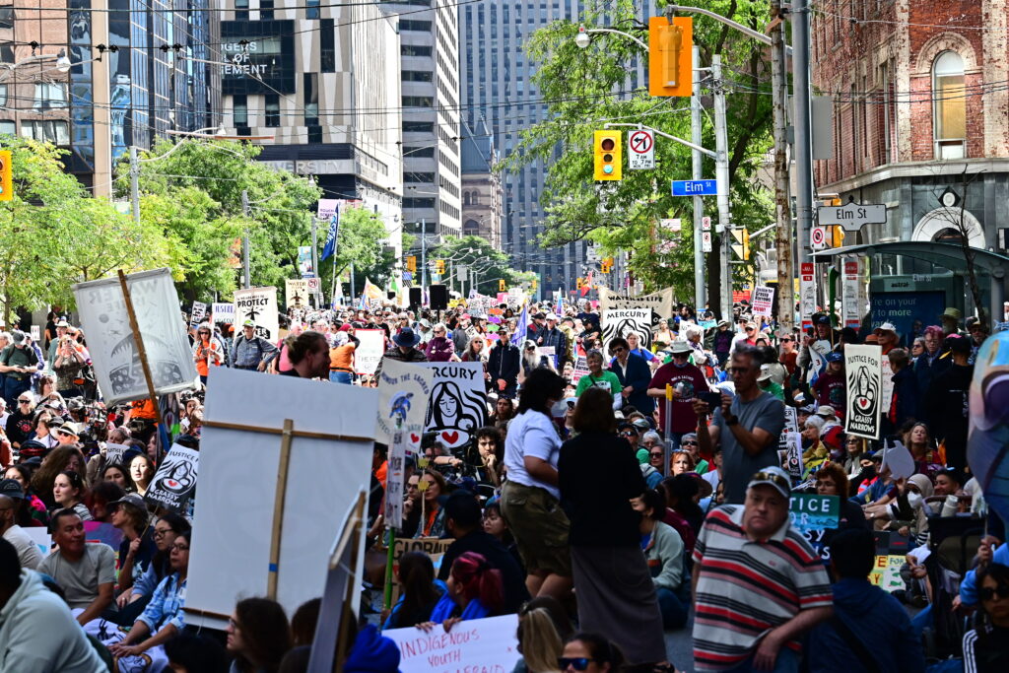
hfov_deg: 19.5
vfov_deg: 13.0
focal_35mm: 105
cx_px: 504
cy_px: 336
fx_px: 2943
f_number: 5
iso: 800
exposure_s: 1/1600
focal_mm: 70
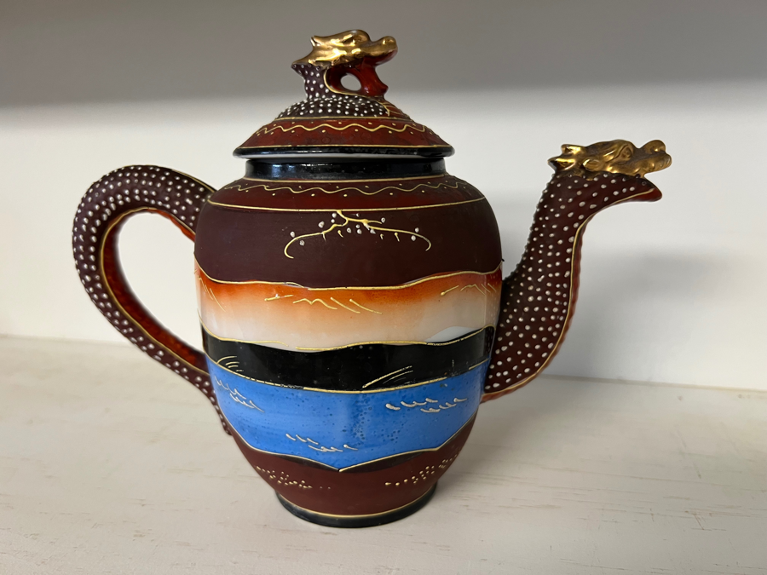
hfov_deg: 67.3
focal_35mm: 26
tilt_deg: -13.5
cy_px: 288
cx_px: 384
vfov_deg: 53.1
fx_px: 576
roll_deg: +0.7
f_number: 1.5
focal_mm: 5.7
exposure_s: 1/60
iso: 160
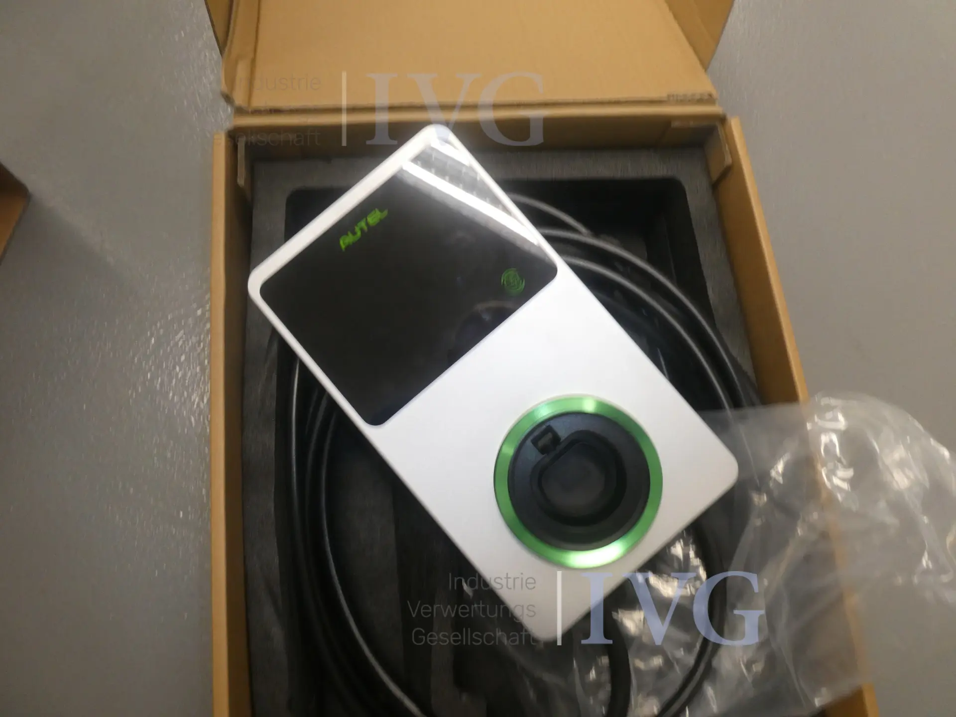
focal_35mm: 24
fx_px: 663
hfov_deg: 71.6
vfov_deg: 56.8
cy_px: 358
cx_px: 478
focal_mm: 4.3
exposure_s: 1/50
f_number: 3.3
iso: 320
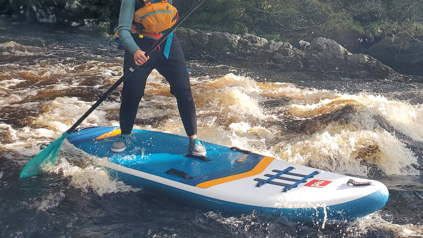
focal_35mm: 46
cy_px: 9
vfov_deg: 24.9
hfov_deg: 43.1
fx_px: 516
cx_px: 321
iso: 50
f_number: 2.4
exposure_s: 1/276
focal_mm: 4.3
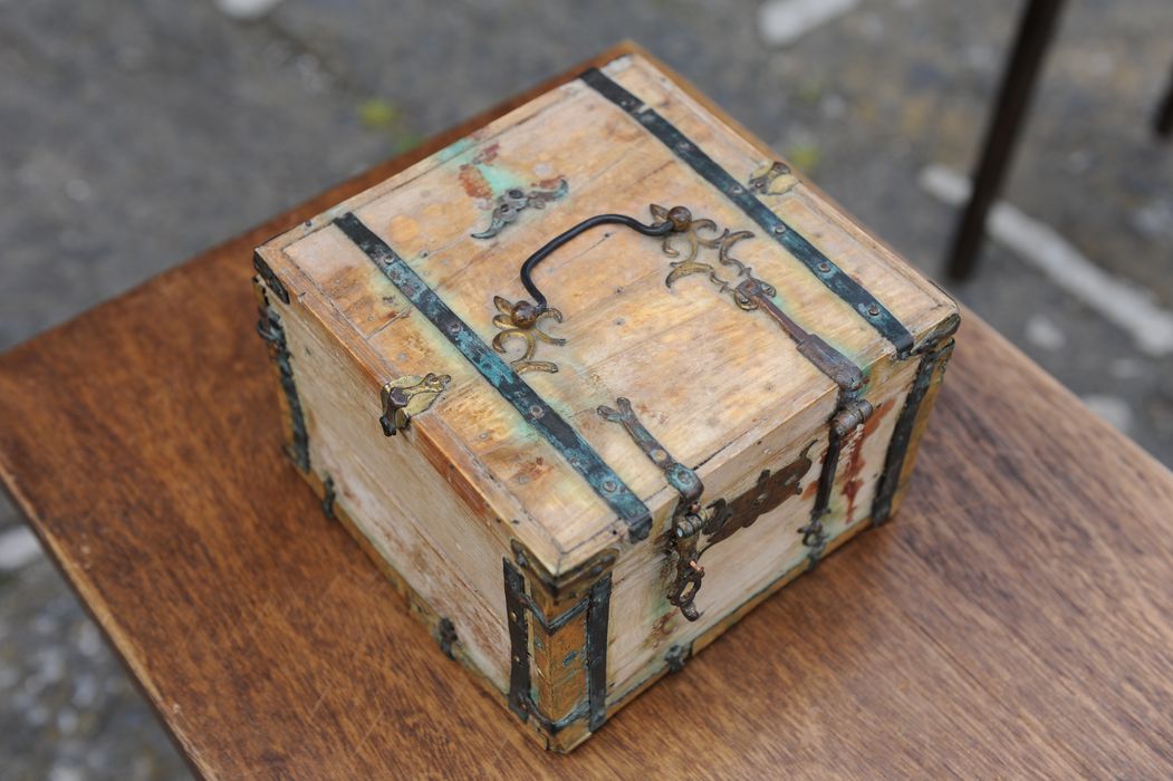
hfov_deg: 41.1
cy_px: 390
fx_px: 1563
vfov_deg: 28.1
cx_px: 586
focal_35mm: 48
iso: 200
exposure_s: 1/400
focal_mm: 48
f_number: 5.6
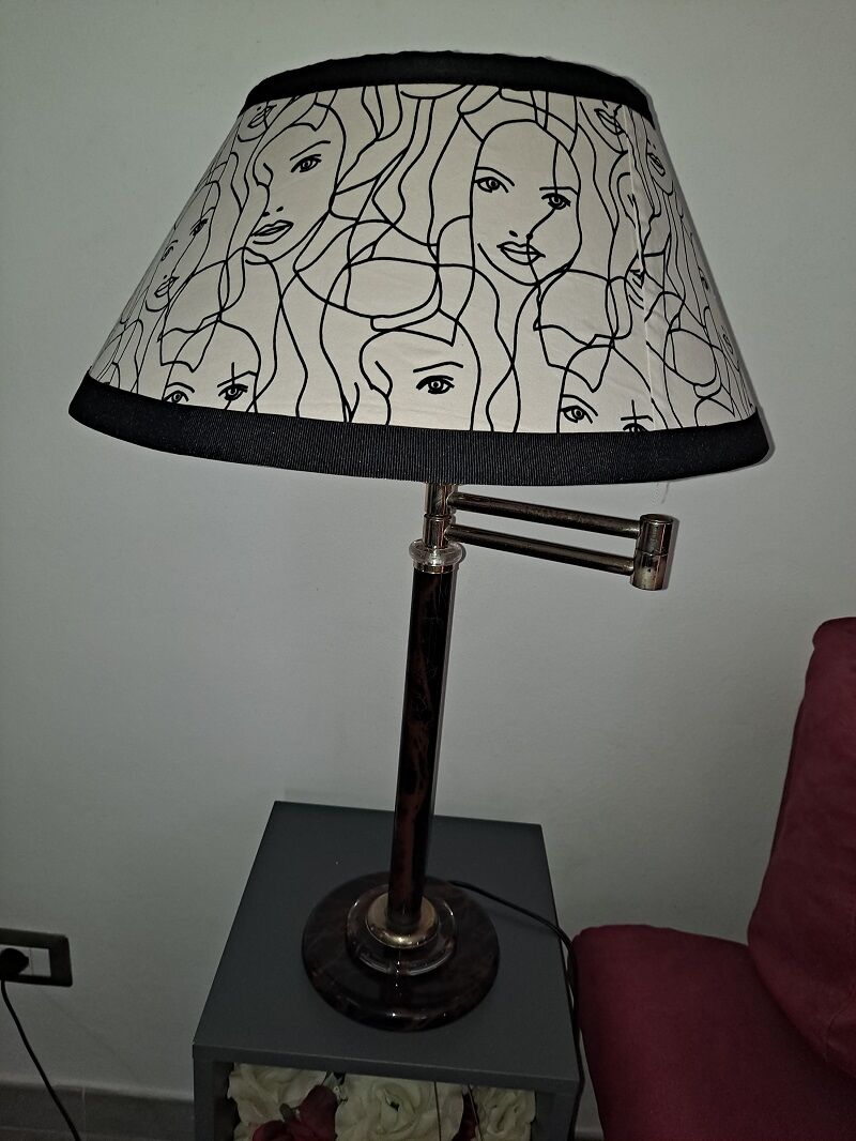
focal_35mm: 25
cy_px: 570
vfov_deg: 69.4
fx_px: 824
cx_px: 428
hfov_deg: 54.9
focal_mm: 4.6
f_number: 2
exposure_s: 1/50
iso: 80
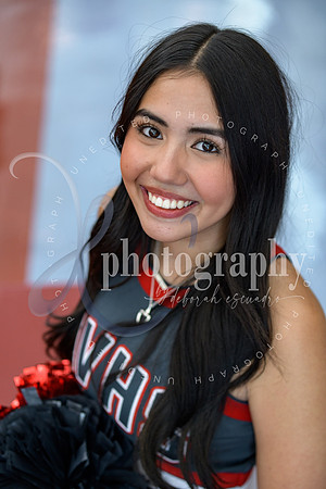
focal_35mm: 70
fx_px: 951
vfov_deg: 28.8
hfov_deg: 19.5
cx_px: 163
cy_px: 244
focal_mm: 70
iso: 250
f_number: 2.8
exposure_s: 1/125
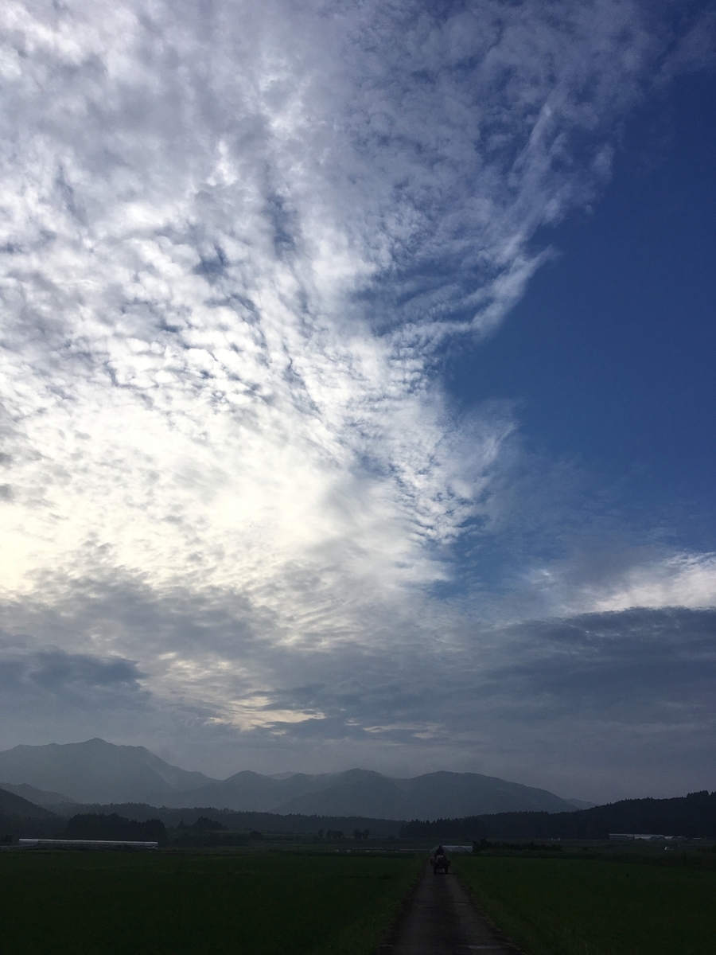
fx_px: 800
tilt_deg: +22.0
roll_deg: -1.2
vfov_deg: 61.7
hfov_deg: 48.2
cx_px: 358
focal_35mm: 29
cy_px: 478
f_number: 2.2
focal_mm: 4.15
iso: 25
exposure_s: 1/1832
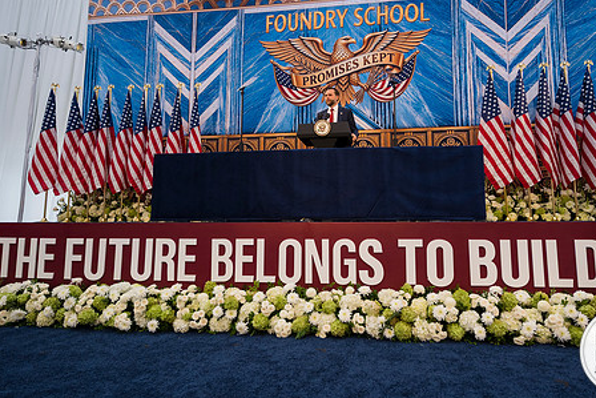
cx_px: 329
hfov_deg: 78.3
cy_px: 182
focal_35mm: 22
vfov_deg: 57.2
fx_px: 364
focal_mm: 17
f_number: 4
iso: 280
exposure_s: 1/200
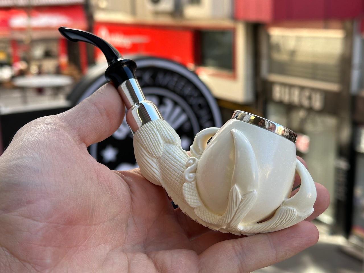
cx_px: 182
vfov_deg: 30.3
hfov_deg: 39.7
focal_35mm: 48
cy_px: 136
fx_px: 505
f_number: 1.78
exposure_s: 1/564
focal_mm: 6.86
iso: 64
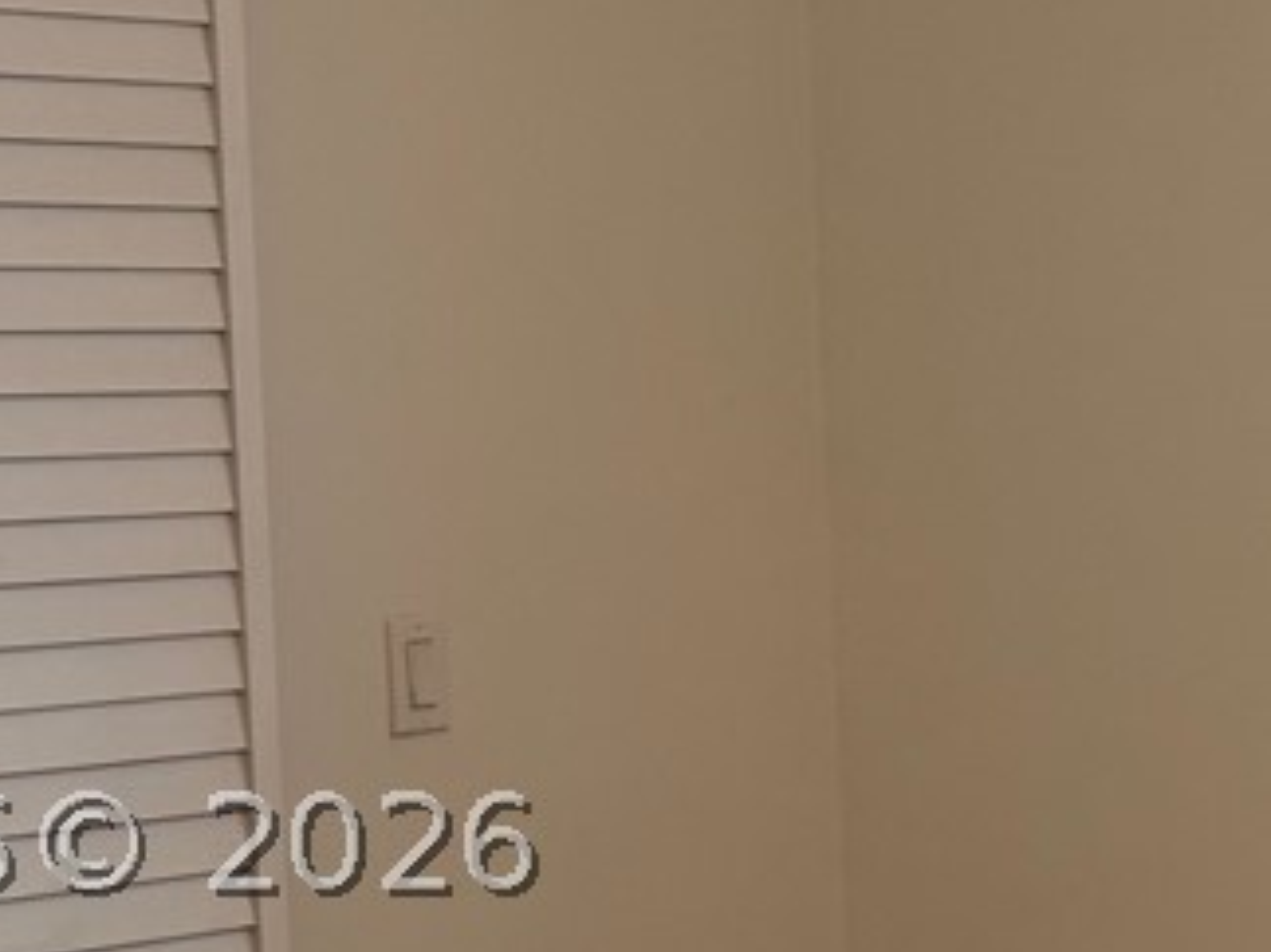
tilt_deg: -8.4
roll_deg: +0.1
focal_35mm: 119
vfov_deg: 12.4
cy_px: 842
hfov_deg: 15.6
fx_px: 4368
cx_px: 1743
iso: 200
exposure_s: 1/60
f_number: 1.78
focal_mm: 6.76
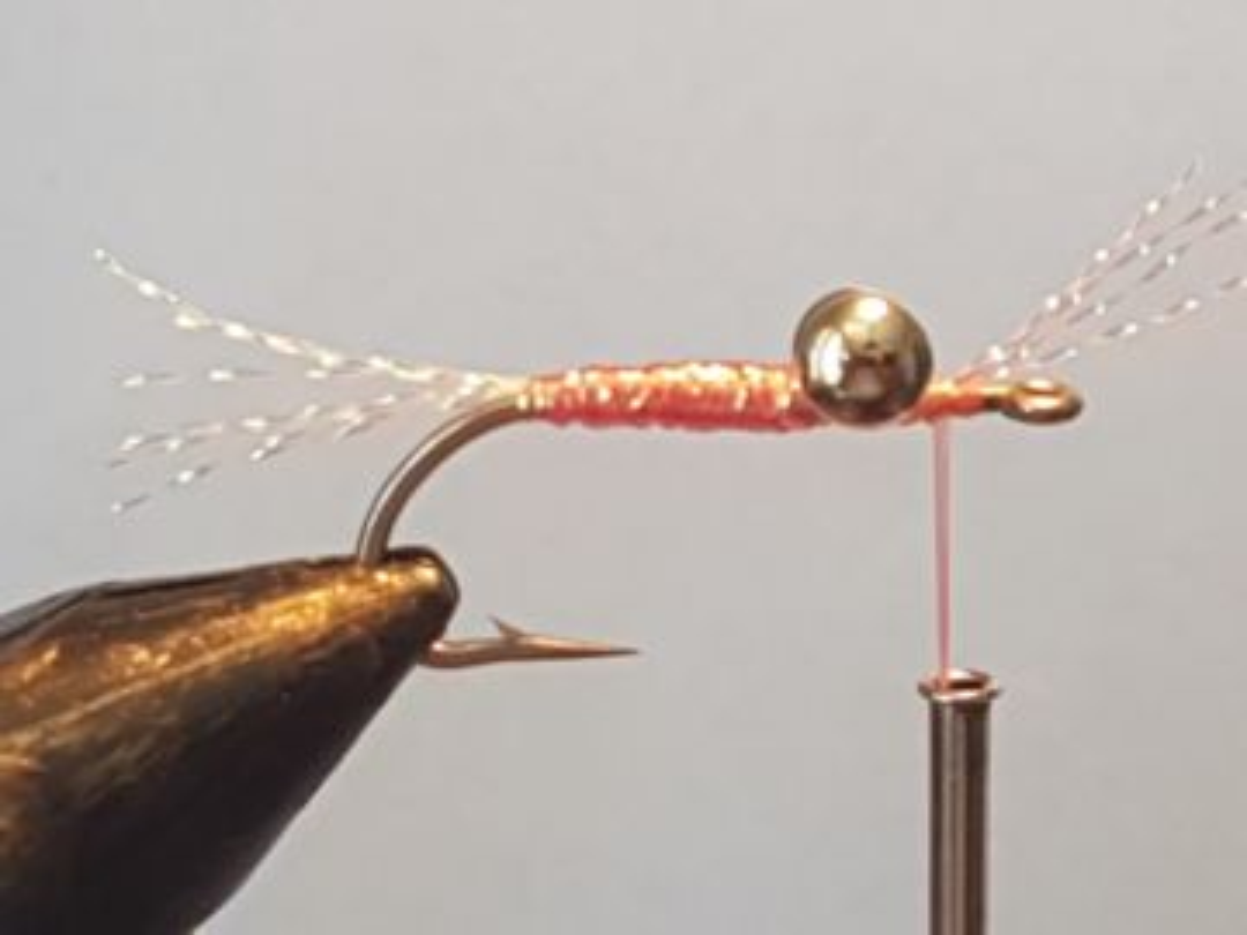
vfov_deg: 53.1
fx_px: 937
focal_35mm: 26
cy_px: 468
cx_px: 624
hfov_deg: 67.3
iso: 100
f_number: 1.7
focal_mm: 4.2
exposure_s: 1/100
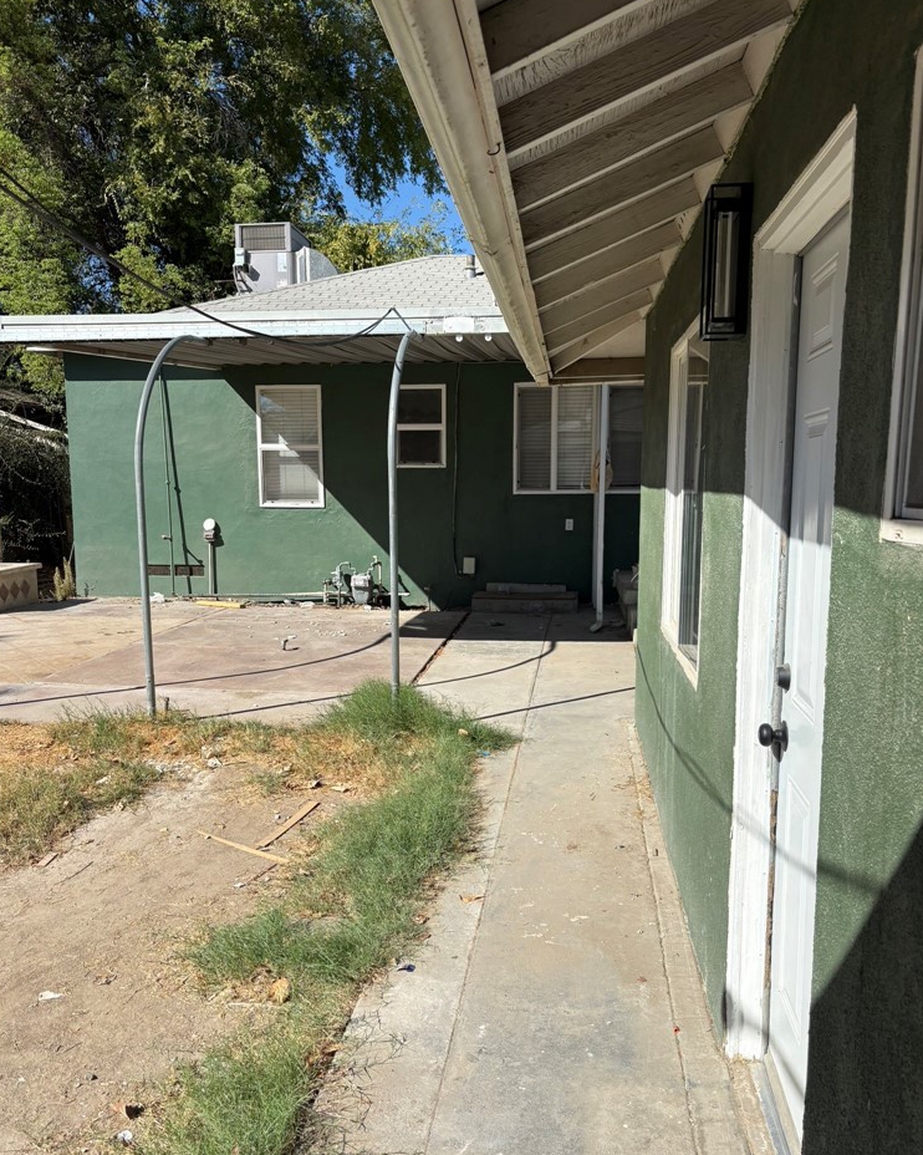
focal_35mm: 28
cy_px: 600
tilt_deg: -7.1
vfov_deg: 62.2
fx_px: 956
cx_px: 464
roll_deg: +0.9
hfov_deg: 51.5
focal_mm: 5.96
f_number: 1.6
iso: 50
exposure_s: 1/4065
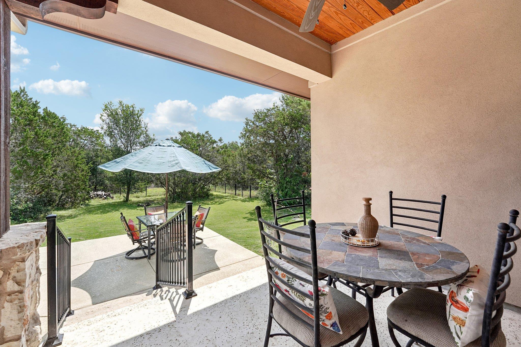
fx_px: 203
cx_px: 260
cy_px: 174
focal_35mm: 14
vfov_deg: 81.2
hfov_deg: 104.3
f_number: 8
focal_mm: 14
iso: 400
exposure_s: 1/400
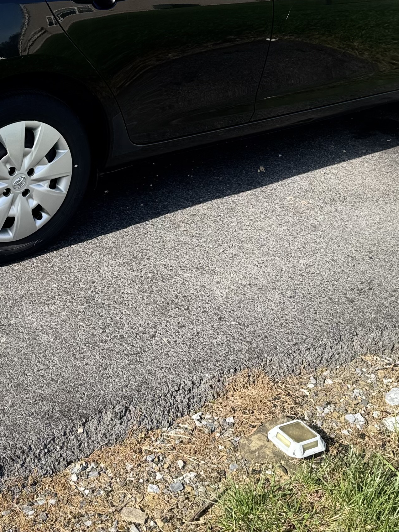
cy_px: 60
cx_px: 146
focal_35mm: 57
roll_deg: -2.0
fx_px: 876
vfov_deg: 32.2
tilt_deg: -14.2
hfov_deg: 25.6
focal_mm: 6.76
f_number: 1.78
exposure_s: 1/2506
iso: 80
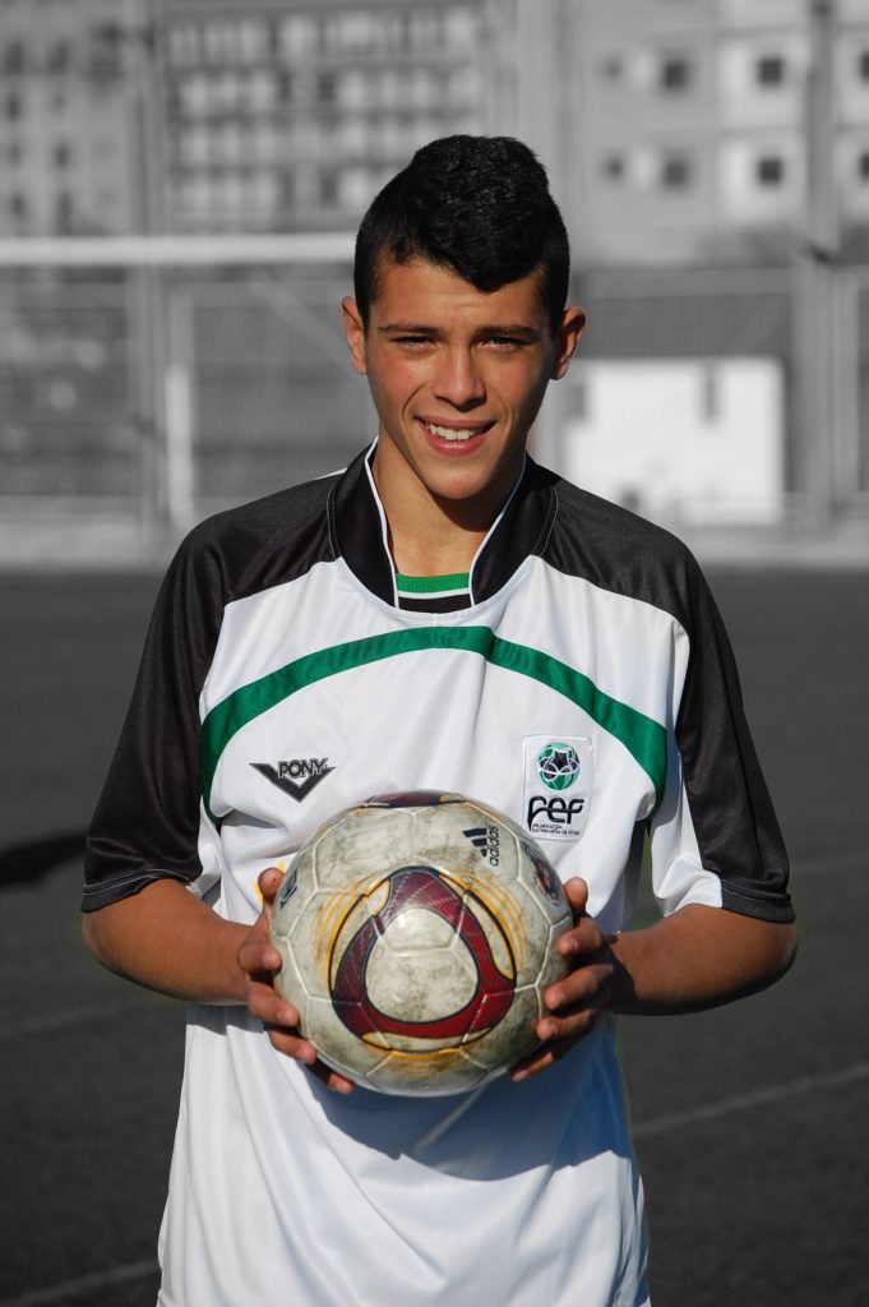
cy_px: 654
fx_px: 6528
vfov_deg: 11.4
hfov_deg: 7.6
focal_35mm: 180
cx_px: 434
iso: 200
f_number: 7.1
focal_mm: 120
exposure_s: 1/1600
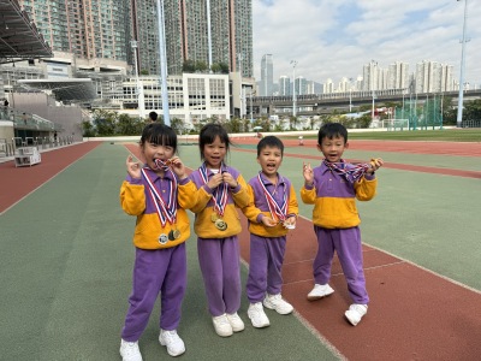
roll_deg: +2.7
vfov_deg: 56.8
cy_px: 180
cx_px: 240
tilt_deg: -8.2
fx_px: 333
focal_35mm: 24
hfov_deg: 71.6
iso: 80
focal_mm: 6.76
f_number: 1.78
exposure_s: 1/2445
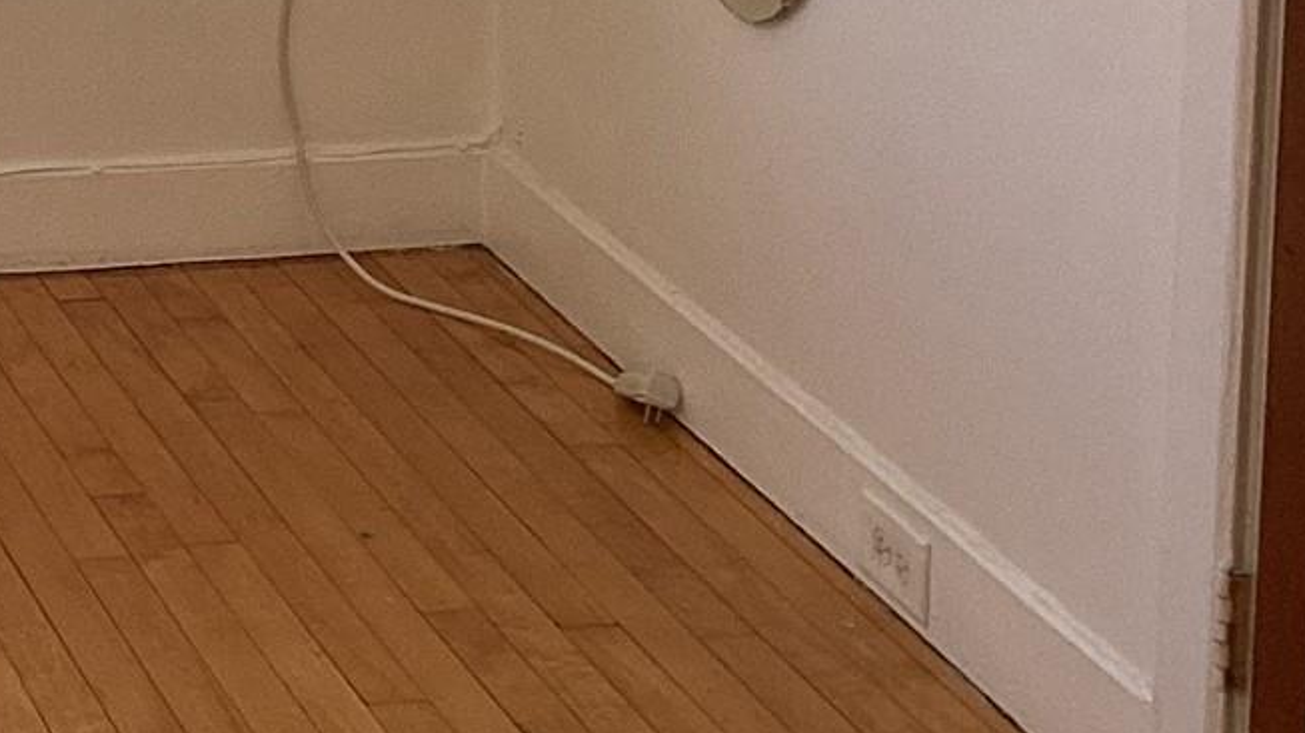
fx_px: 3667
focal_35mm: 106
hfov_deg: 18.7
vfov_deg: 10.8
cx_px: -412
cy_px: -537
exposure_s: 1/161
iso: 25
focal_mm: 3.3
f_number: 2.4
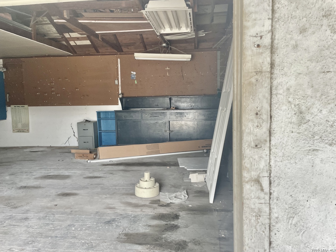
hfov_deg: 67.3
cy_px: 126
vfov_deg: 53.1
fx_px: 252
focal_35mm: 26
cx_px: 168
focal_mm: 4.2
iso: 80
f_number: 1.6
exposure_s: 1/121
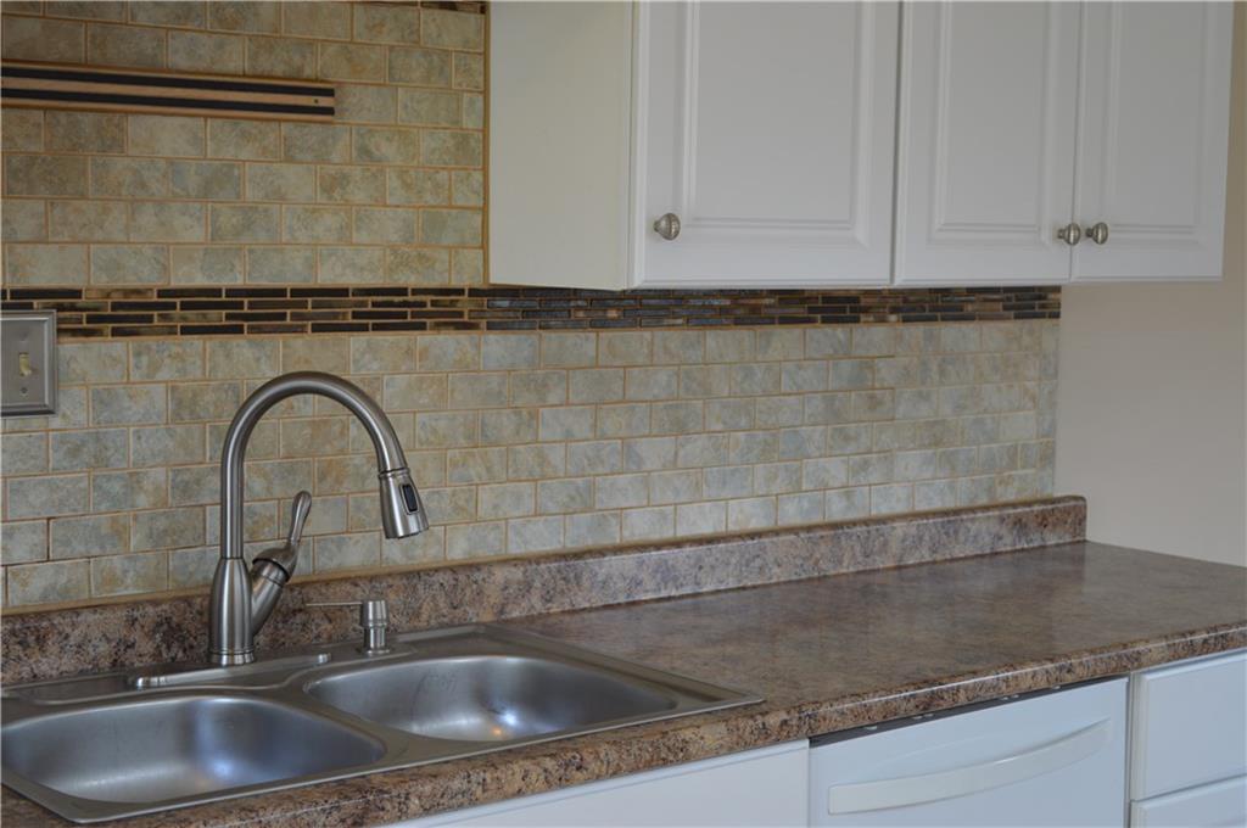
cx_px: 624
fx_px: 1972
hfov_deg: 35.1
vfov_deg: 23.7
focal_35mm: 57
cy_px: 414
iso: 400
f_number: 5
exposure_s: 1/100
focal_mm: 38
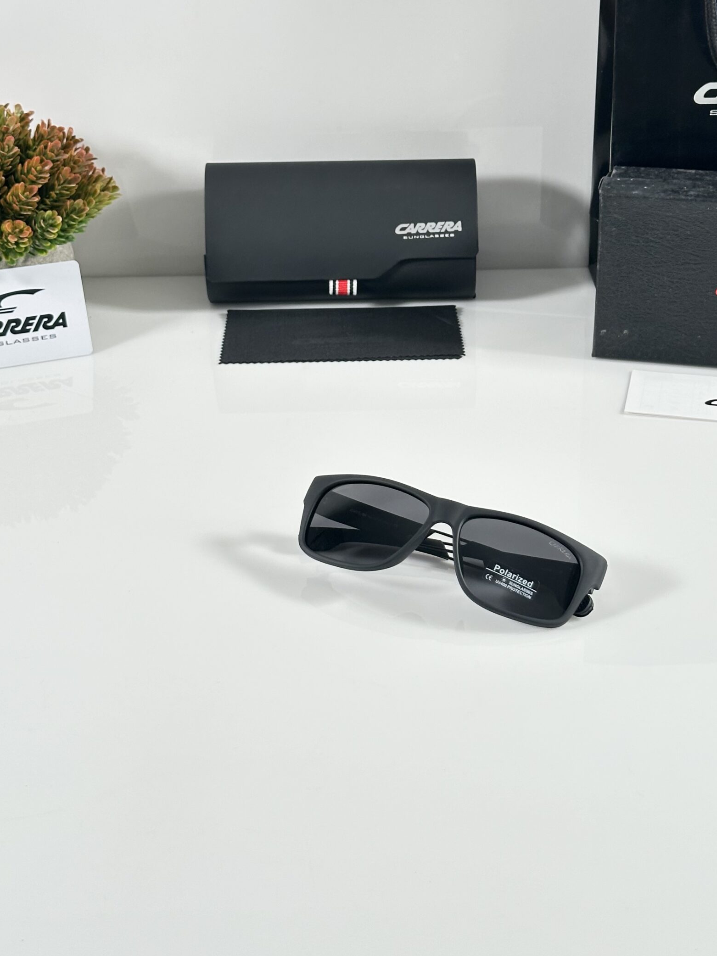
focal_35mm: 59
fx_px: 1630
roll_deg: +0.8
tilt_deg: -25.7
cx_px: 419
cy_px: 378
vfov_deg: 32.6
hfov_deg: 24.8
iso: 125
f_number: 1.78
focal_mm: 6.86
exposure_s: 1/100
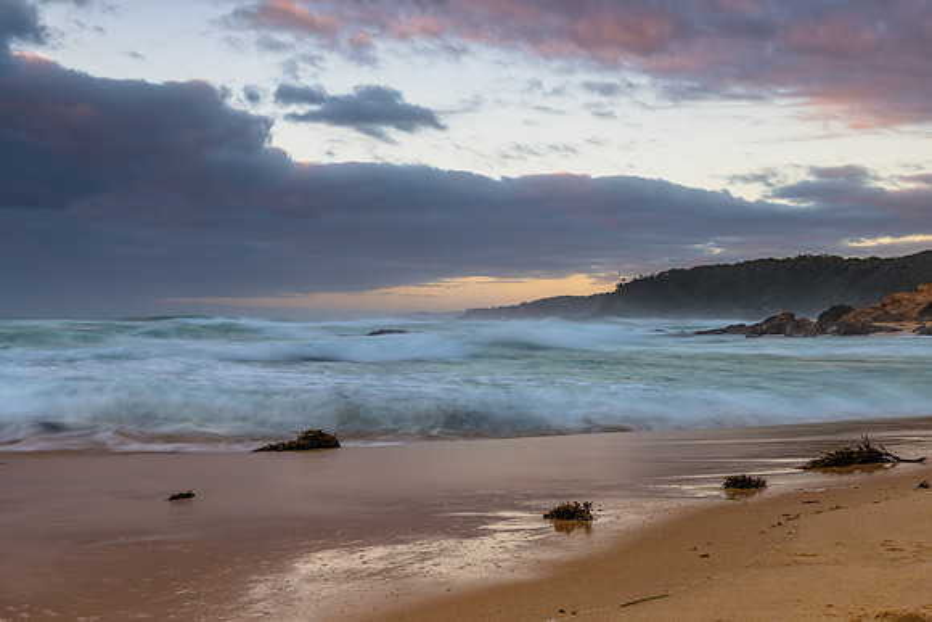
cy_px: 311
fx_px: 1057
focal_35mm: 41
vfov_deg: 32.8
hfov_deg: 47.6
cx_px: 466
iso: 80
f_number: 8
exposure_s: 1
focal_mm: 38
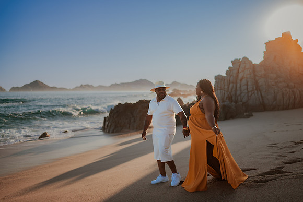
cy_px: 101
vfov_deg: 37.9
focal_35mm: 35
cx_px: 152
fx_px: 295
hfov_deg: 54.4
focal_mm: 35
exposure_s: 1/4000
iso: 100
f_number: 1.8
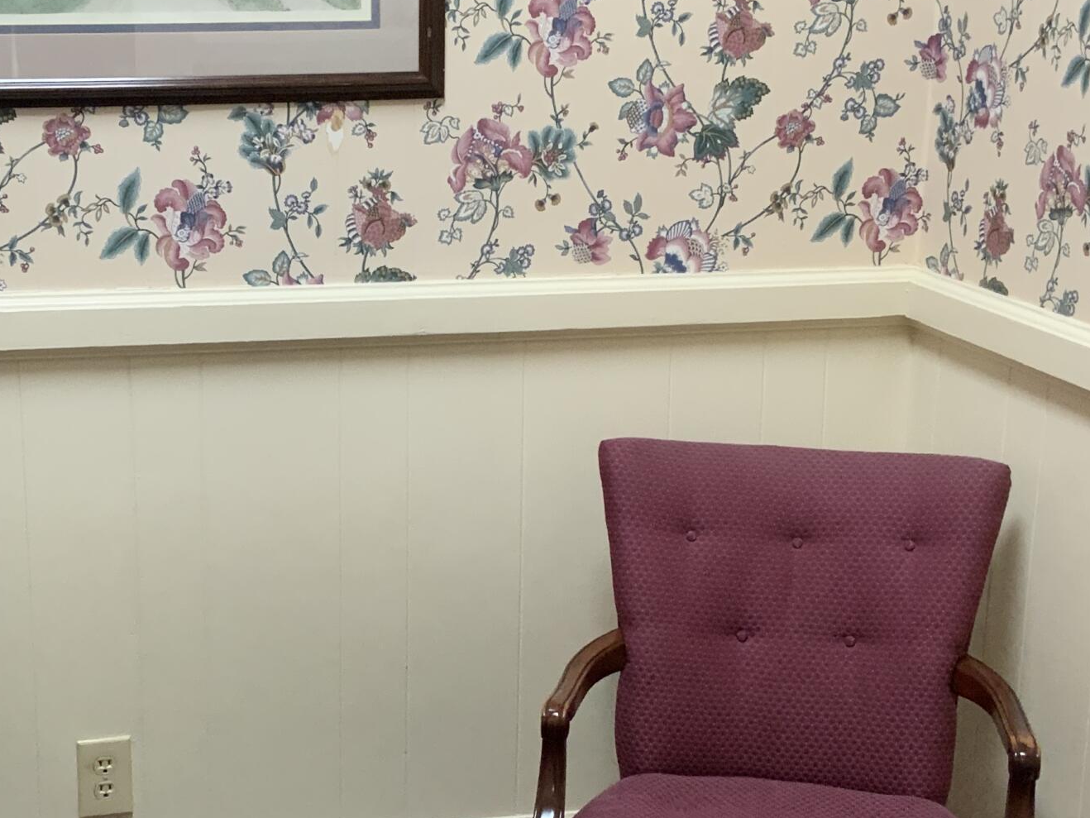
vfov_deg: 22.2
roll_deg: -1.3
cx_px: 455
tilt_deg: -14.4
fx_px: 2079
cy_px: 521
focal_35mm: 66
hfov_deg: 29.3
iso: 125
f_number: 1.8
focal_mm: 3
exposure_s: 1/60
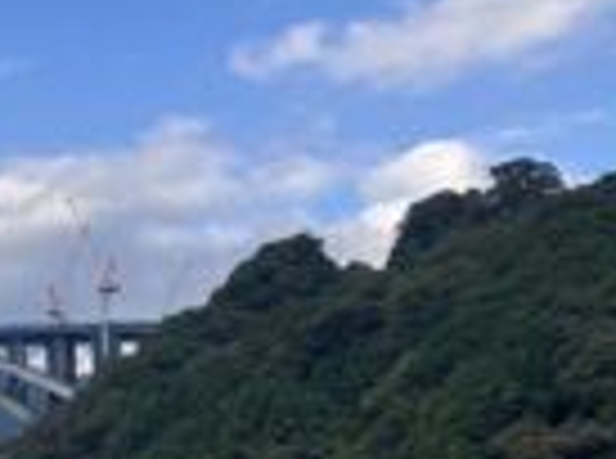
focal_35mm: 82
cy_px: 333
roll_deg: -0.4
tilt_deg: +10.2
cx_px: -162
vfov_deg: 17.8
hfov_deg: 21.8
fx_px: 1455
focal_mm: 3.99
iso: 32
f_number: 1.8
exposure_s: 1/1245
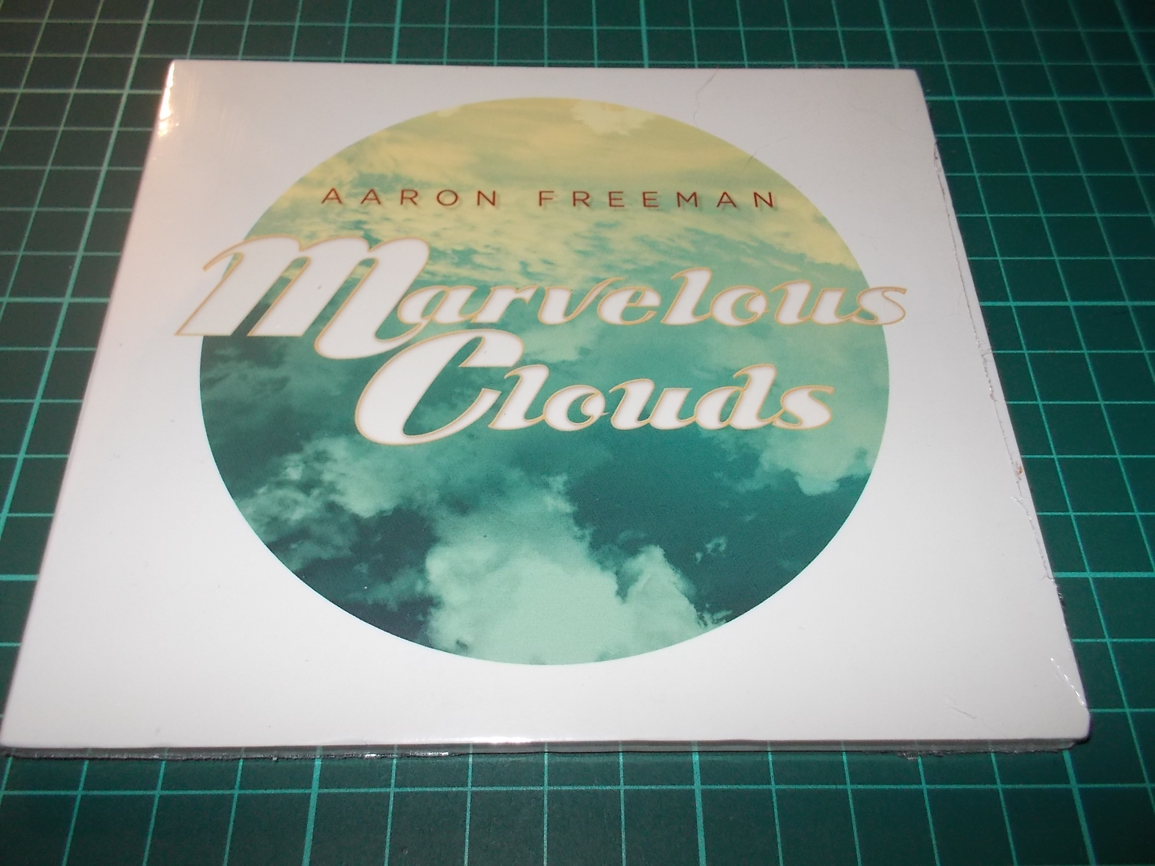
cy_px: 433
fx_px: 968
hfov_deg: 61.7
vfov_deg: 48.2
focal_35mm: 29
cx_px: 578
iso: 200
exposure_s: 1/30
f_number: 3.3
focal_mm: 4.1
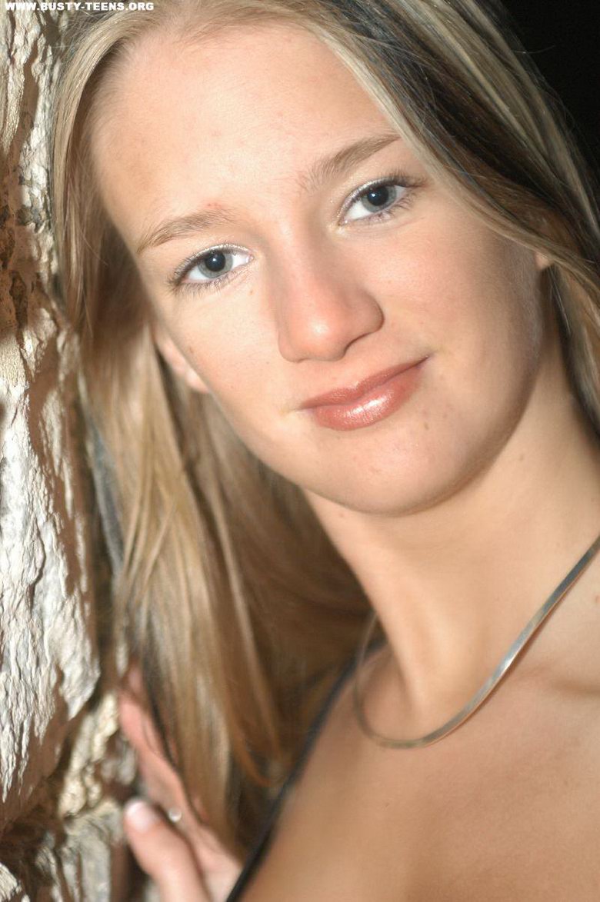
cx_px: 300
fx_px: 2629
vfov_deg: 19.5
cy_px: 451
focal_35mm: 105
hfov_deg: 13.0
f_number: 2.8
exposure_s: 1/40
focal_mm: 70
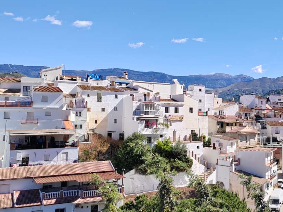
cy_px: 73
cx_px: 252
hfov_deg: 36.6
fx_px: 401
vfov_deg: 29.5
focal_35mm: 49
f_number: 1.9
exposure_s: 1/1600
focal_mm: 5.52
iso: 100
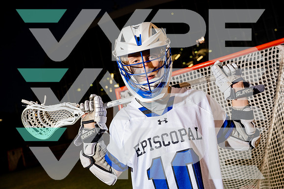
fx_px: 268
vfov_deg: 38.9
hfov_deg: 55.8
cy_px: 94
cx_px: 142
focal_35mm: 34
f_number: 4
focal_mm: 34
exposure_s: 1/250
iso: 400
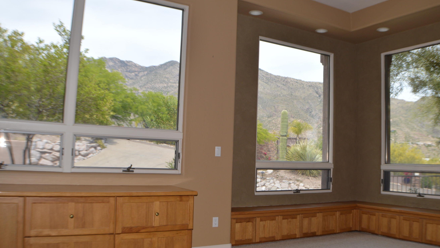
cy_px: 112
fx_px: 502
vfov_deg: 27.7
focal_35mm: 43
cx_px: 246
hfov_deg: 47.3
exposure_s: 1/200
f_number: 4
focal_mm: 24
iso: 100
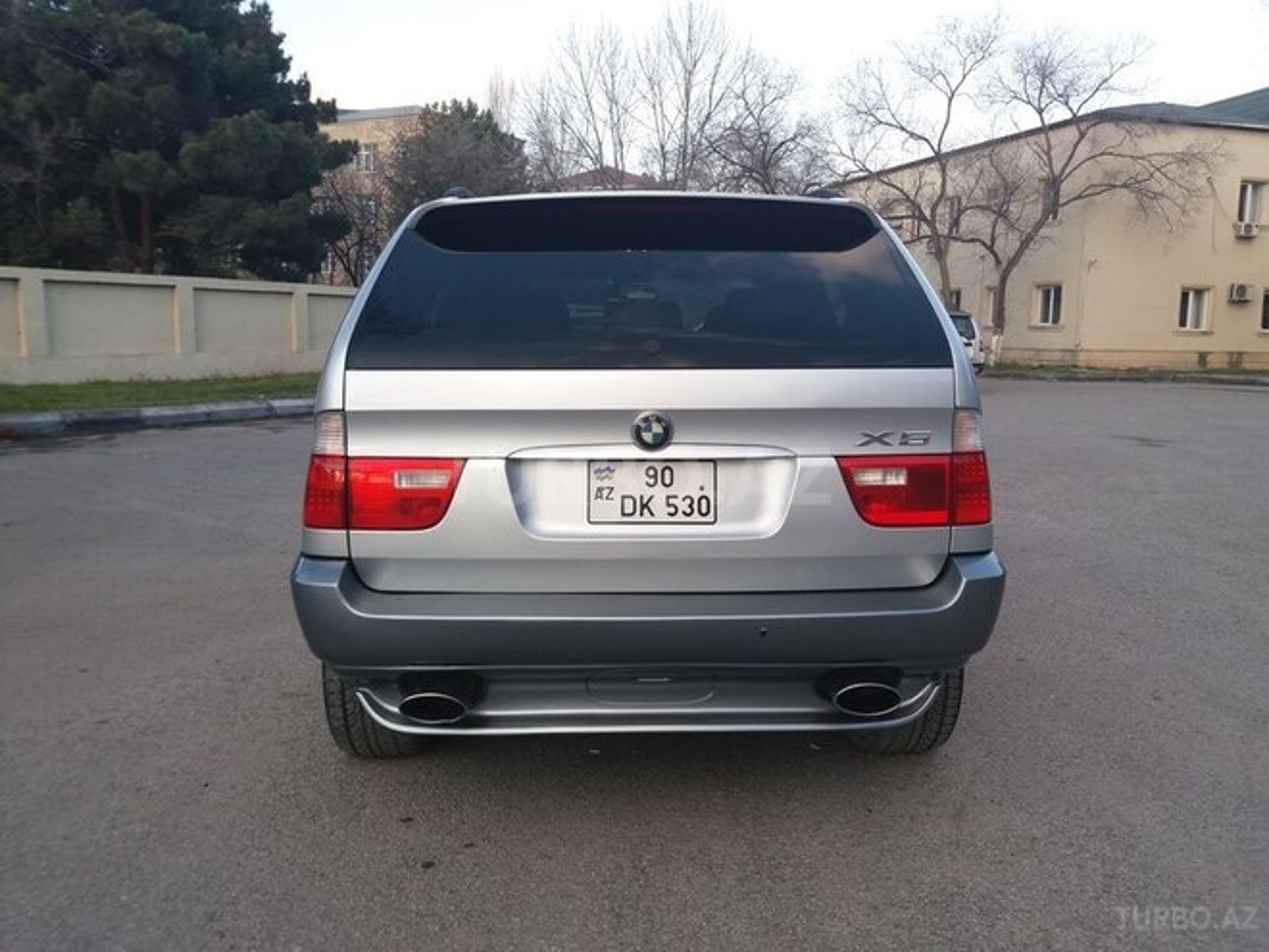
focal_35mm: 28
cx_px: 634
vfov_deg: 49.7
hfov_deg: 63.4
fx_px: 1026
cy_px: 476
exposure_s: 1/219
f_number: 1.9
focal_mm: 3.7
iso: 64
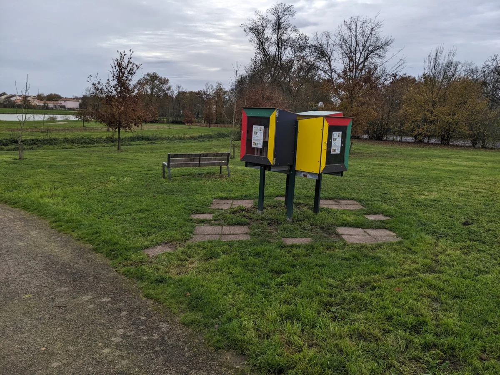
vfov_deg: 51.4
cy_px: 188
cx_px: 250
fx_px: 390
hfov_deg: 65.3
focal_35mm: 27
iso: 44
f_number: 1.73
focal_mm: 4.38
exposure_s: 1/1672
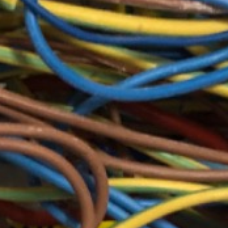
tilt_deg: -7.5
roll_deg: -0.5
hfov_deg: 10.0
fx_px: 1274
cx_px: -73
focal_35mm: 171
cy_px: 180
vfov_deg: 10.2
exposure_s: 1/14
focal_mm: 3.99
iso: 100
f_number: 1.8
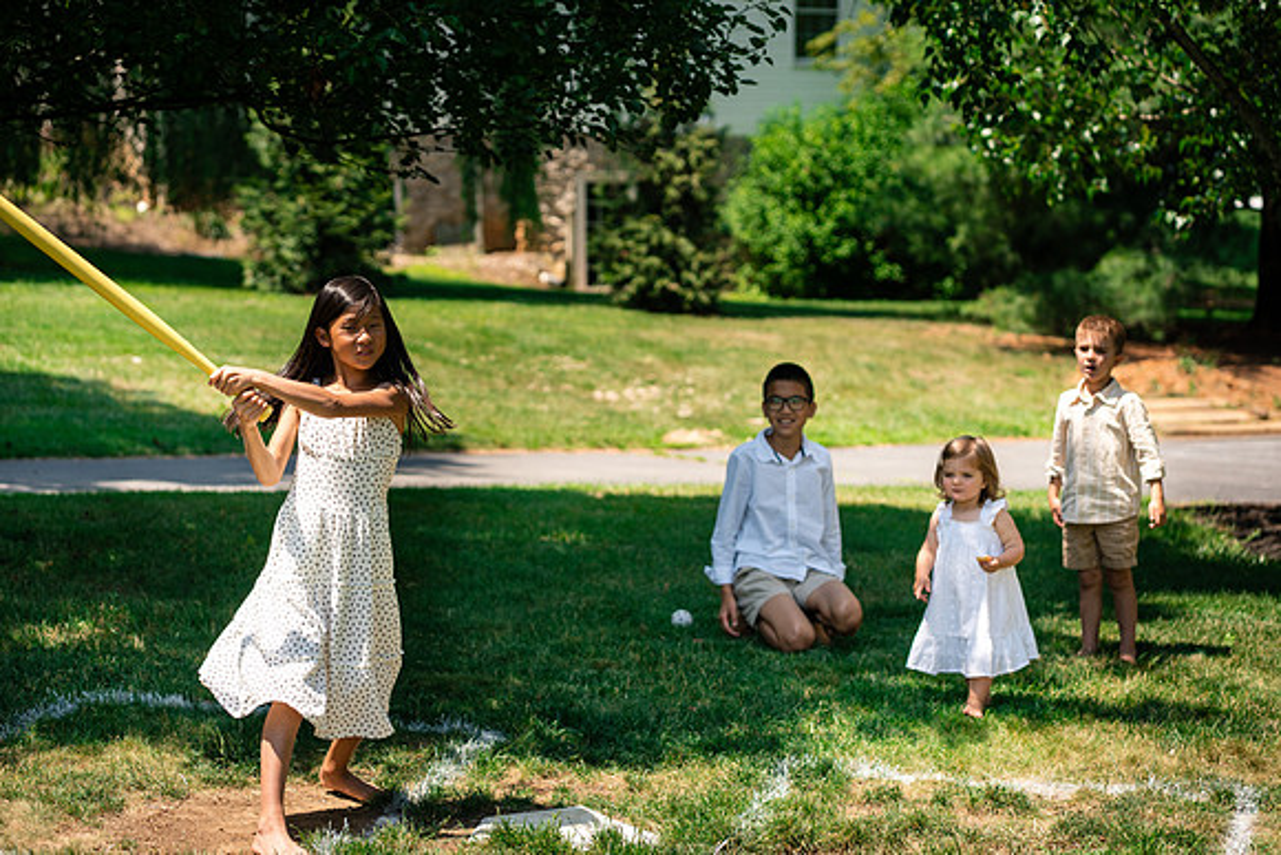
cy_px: 428
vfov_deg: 16.1
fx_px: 3025
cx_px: 640
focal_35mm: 85
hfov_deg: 23.9
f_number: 3.5
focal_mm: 85
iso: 320
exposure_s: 1/2500
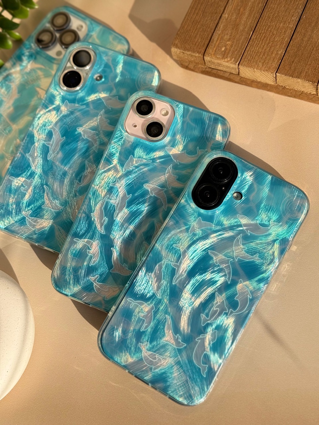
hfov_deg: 30.3
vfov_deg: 39.7
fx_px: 590
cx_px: 160
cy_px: 212
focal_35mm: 48
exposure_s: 1/3891
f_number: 1.78
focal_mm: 6.76
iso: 80
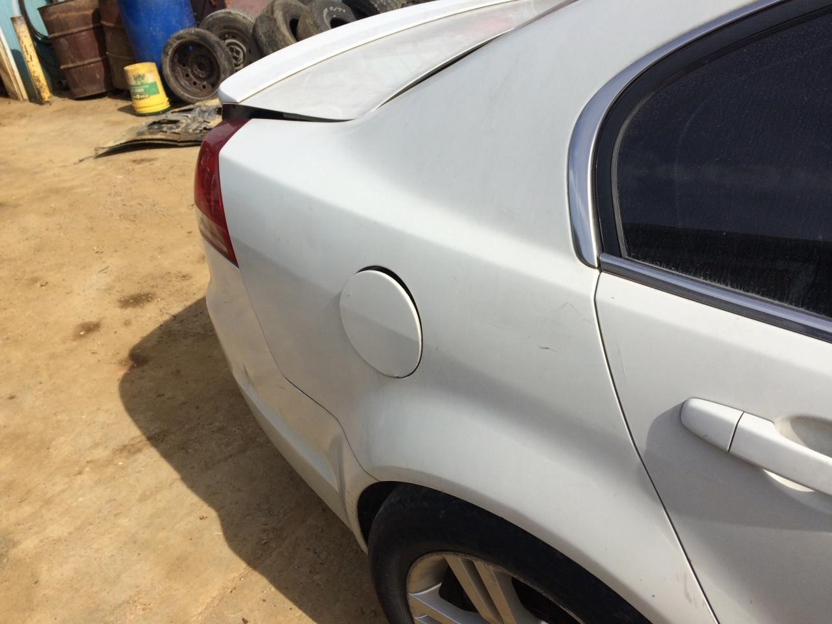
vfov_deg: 48.2
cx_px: 416
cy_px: 312
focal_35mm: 29
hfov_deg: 61.7
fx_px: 697
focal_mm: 4.15
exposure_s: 1/2740
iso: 32
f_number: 2.2
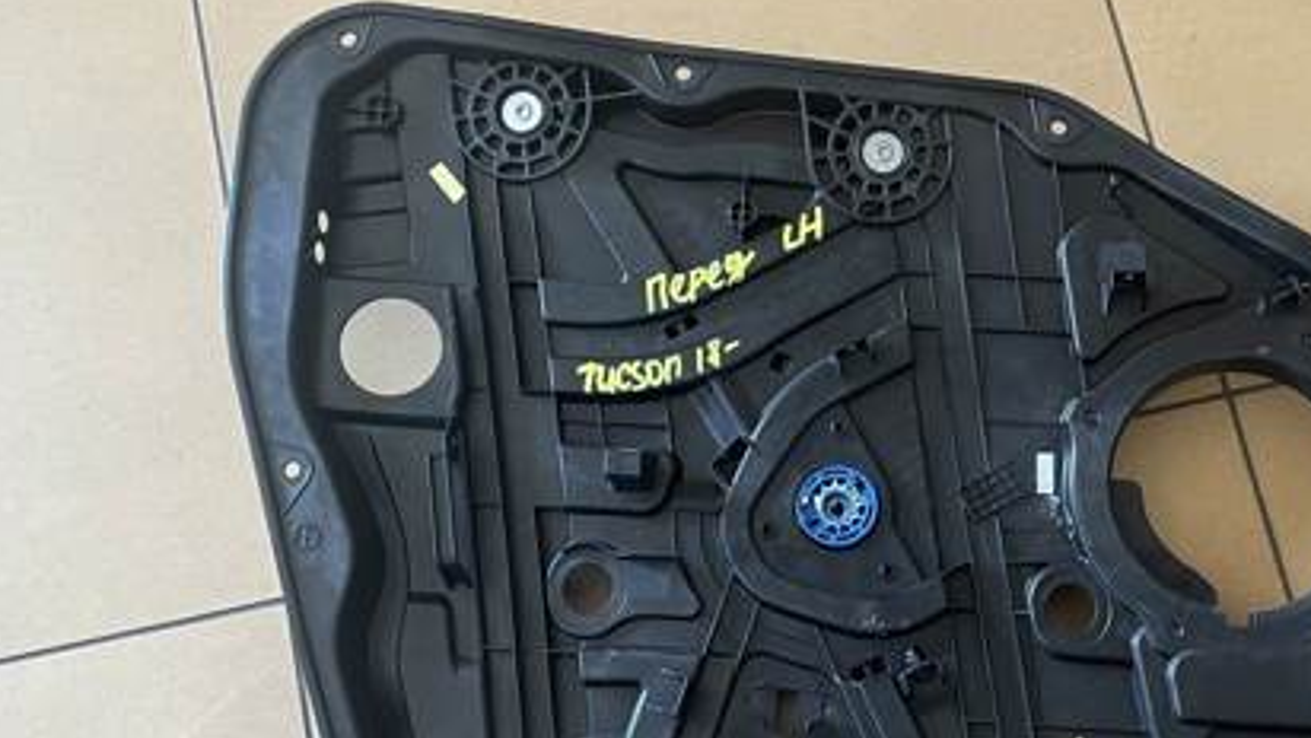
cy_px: 487
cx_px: 840
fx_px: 1530
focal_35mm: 44
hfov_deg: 45.9
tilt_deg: -76.4
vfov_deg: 27.0
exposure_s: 1/60
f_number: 1.6
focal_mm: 5.1
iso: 125
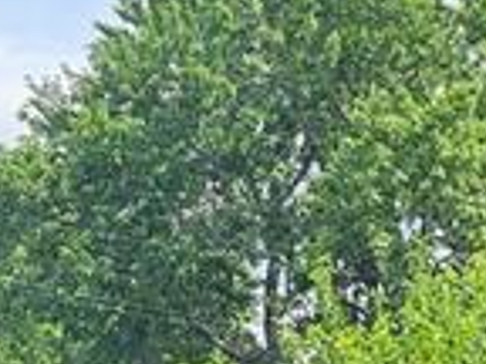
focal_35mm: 171
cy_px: 768
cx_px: -30
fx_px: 2401
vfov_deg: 8.2
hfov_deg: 11.4
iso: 50
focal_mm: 5
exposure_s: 1/2503
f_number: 1.8
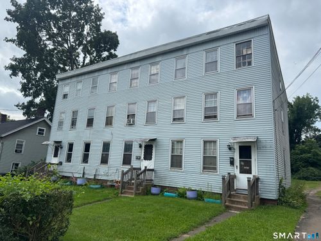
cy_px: 120
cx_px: 160
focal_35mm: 24
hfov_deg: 71.6
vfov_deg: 56.8
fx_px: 223
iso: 80
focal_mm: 6.76
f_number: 1.78
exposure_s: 1/3413
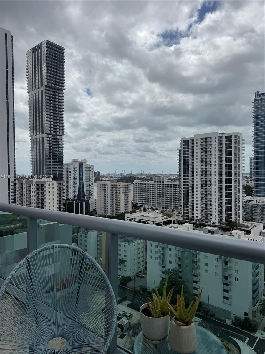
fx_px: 245
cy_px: 177
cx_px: 132
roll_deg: +0.1
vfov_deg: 71.6
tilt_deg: -0.7
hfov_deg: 56.8
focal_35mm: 24
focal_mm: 6.76
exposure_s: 1/14286
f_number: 1.78
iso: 80
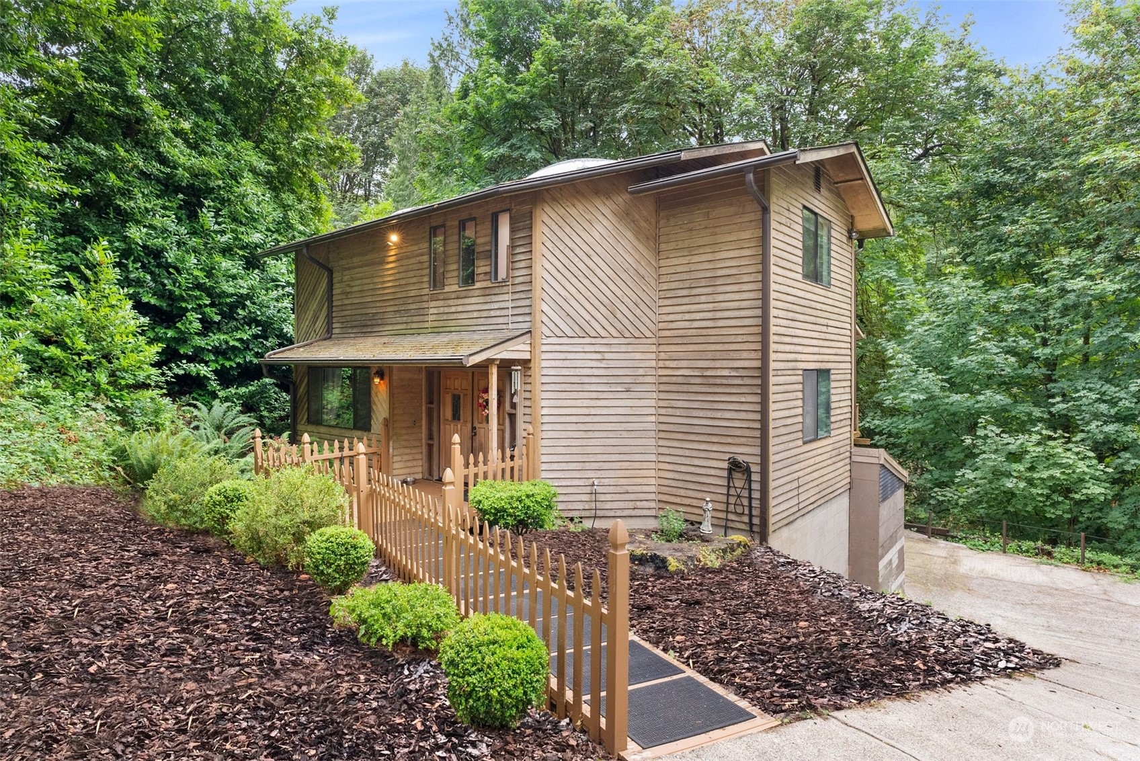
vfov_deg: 64.6
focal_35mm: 19
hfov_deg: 86.9
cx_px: 570
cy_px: 380
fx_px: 602
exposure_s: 1/10
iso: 500
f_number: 8
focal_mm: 19
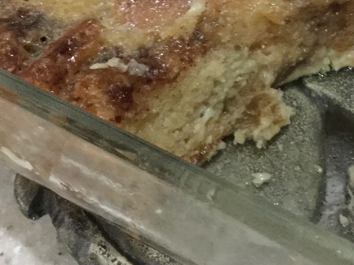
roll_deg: -4.7
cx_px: 238
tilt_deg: -42.1
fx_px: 726
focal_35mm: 71
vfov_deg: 20.1
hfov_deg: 27.2
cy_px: 6
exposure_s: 1/15
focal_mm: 3.3
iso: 500
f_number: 2.4
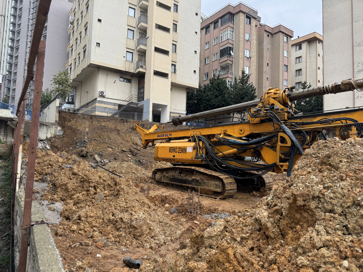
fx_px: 252
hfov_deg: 71.6
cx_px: 182
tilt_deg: +5.2
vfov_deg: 56.8
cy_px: 136
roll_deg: -1.6
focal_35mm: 24
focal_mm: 6.76
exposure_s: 1/651
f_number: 1.78
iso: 80
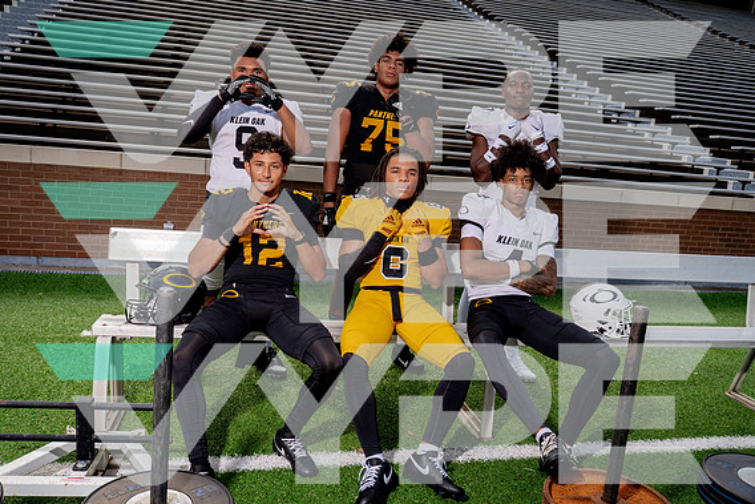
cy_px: 253
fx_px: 650
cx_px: 378
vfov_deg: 42.3
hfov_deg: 60.3
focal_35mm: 31
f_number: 5
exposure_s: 1/640
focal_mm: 29
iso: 100
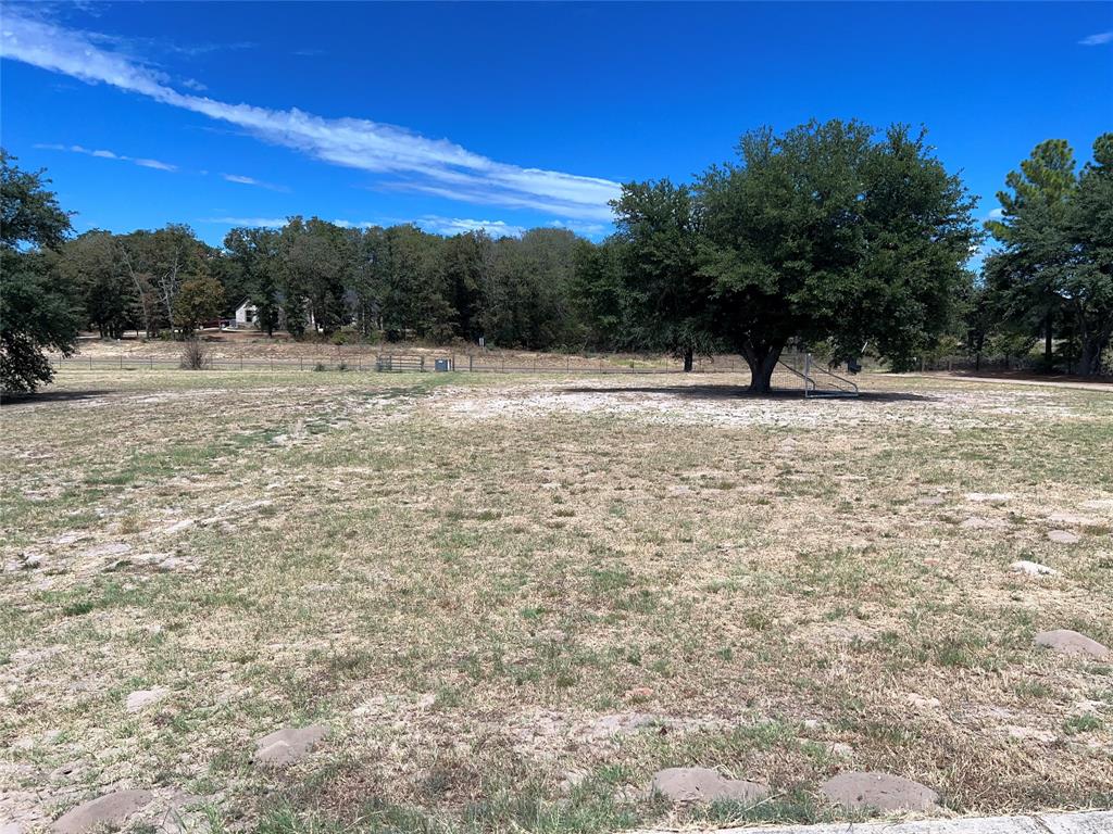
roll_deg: -1.3
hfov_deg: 67.3
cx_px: 556
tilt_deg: -9.2
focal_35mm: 26
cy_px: 417
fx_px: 836
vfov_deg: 53.1
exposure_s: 1/9434
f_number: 1.5
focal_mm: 5.7
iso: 32
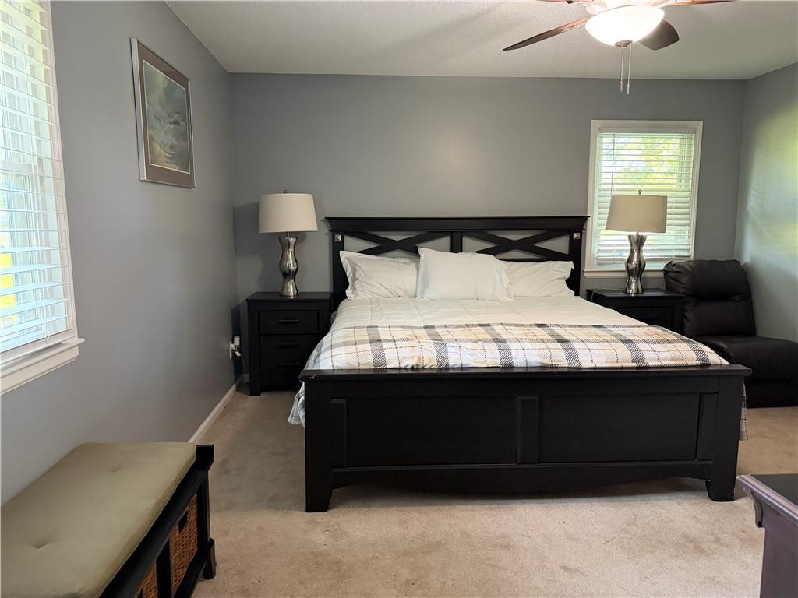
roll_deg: +0.7
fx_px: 553
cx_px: 399
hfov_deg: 71.6
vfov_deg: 56.8
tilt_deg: -7.7
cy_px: 299
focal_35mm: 24
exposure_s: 1/60
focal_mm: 6.76
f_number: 1.78
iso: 640
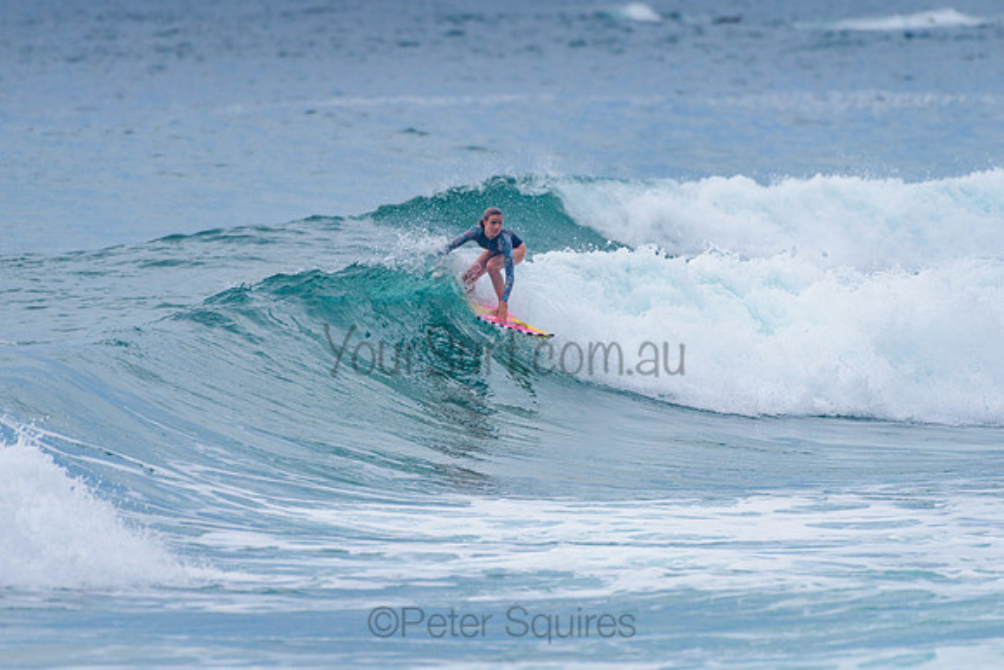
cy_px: 307
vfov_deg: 2.2
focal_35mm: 613
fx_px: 17088
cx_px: 439
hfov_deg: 3.4
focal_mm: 500
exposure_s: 1/2000
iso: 220
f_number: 5.6
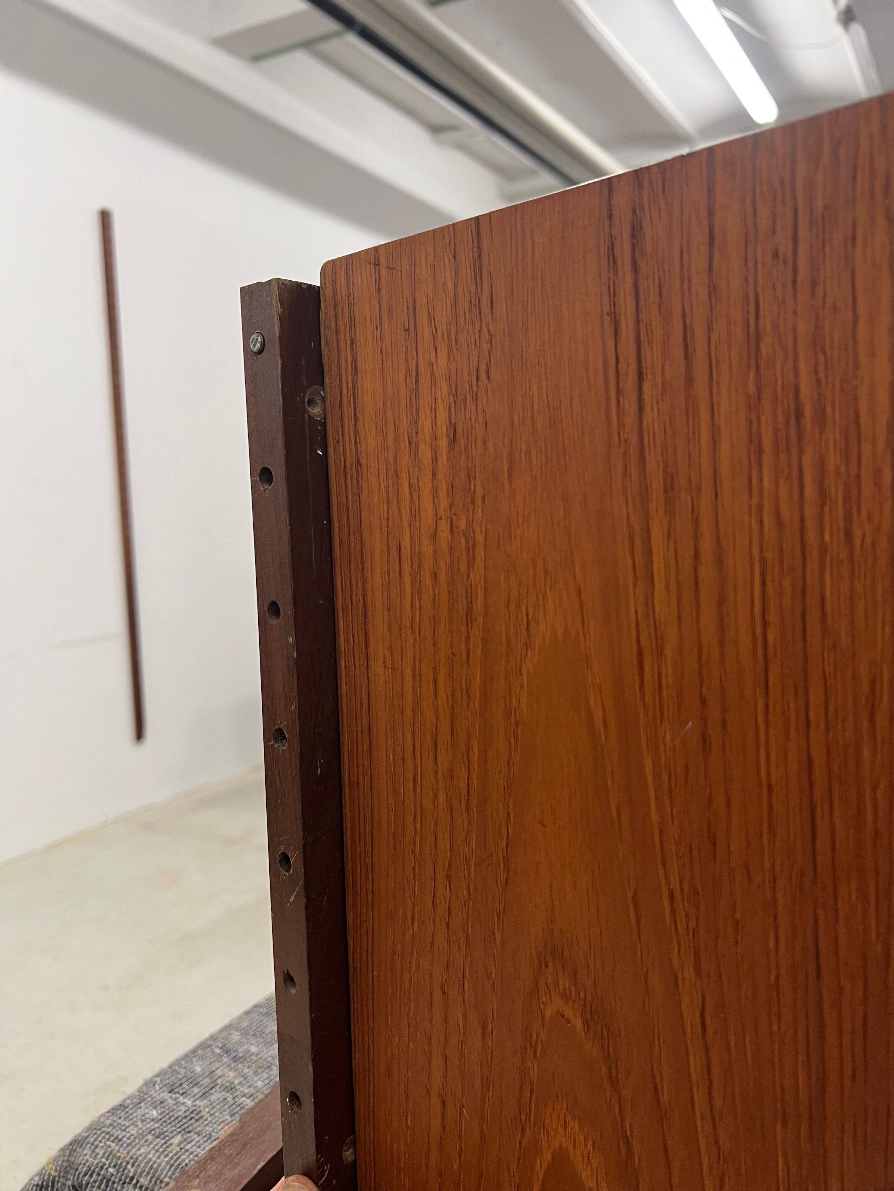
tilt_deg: -5.3
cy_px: 596
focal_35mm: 26
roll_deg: +1.5
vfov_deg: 67.3
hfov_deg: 53.1
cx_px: 447
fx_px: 895
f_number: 1.5
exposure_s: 1/50
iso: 80
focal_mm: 5.7
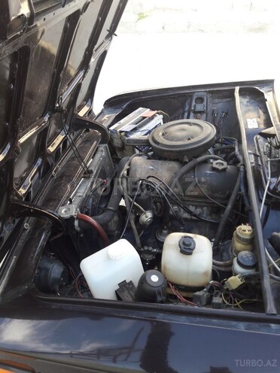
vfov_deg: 63.4
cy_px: 186
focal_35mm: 28
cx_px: 140
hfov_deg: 49.7
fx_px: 302
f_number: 1.9
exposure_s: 1/100
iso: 40
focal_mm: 3.7
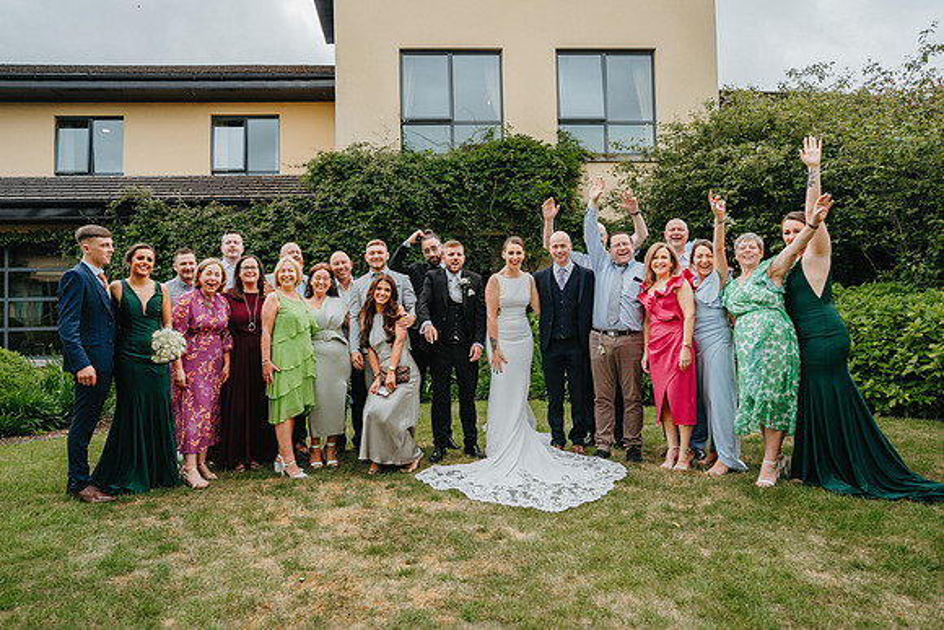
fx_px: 676
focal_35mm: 26
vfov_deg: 49.9
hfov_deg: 69.7
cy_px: 292
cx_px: 437
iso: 200
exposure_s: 1/640
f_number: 2.8
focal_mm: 24
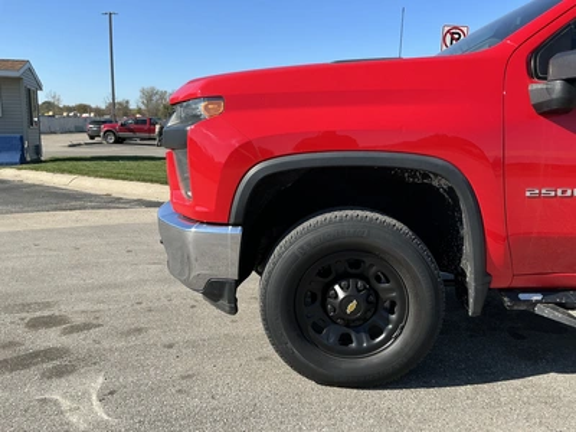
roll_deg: -1.9
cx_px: 288
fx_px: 466
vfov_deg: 49.7
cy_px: 216
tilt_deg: -8.7
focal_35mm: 28
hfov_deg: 63.4
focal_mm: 3
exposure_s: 1/1076
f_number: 1.8
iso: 25
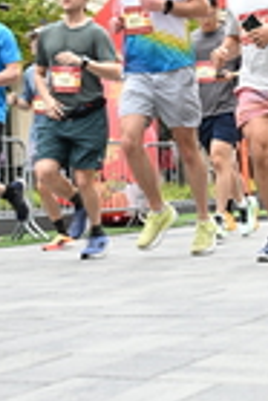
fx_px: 1058
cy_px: 58
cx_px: 241
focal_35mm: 95
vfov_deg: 21.1
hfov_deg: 14.3
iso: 2000
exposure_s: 1/640
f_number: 4
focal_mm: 24
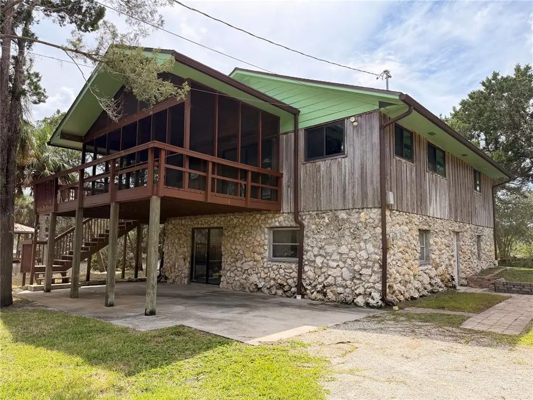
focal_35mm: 24
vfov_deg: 56.8
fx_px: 370
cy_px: 200
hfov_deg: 71.6
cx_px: 266
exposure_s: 1/3021
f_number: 1.78
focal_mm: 6.76
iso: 100
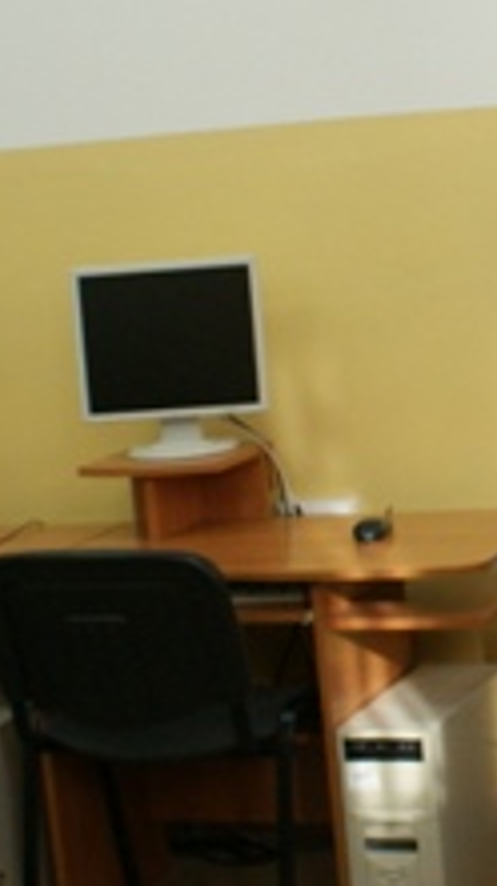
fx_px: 2136
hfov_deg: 13.0
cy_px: 469
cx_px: 569
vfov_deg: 23.4
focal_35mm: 91
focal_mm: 20
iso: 250
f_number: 5.6
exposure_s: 1/80
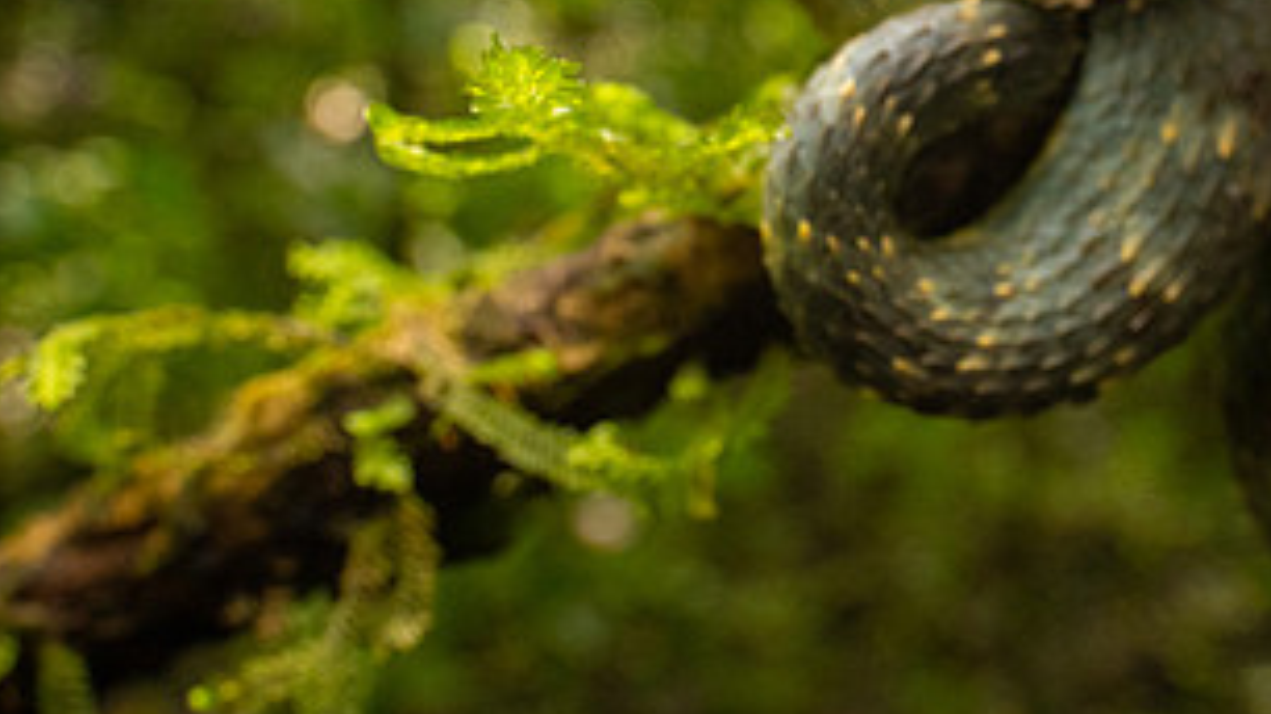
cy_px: 30
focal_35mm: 49
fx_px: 1651
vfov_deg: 23.6
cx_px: 872
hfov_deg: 41.4
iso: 1000
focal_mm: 15
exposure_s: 1/50
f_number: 4
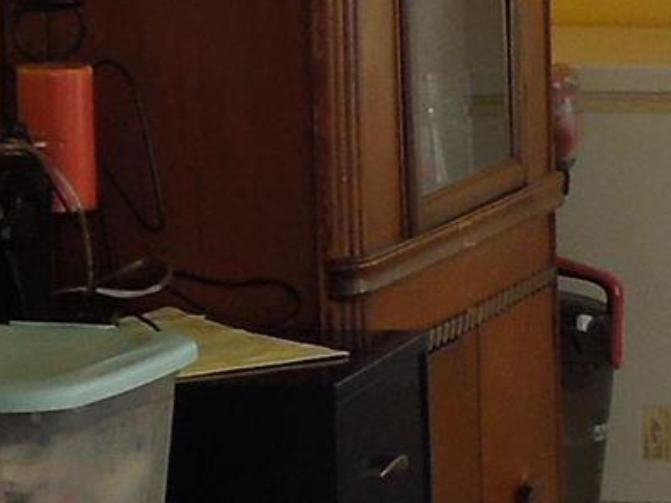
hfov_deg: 9.9
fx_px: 3778
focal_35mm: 195
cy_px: 334
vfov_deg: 7.6
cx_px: 911
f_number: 3.3
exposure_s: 1/200
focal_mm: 4.5
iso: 100
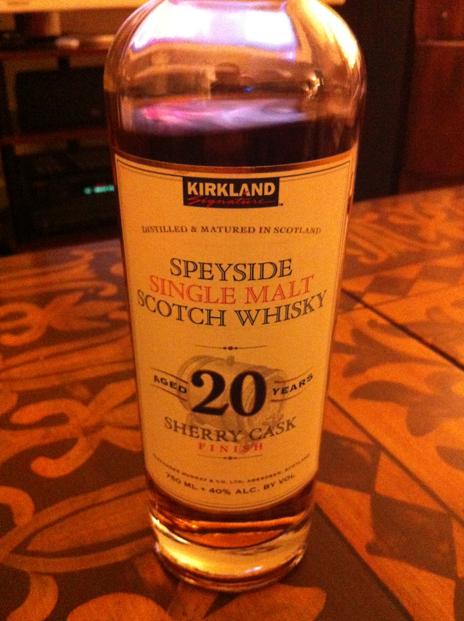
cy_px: 310
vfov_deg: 52.7
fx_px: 627
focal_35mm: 35
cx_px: 232
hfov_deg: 40.6
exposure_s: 1/15
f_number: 2.8
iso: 1000
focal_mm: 3.85
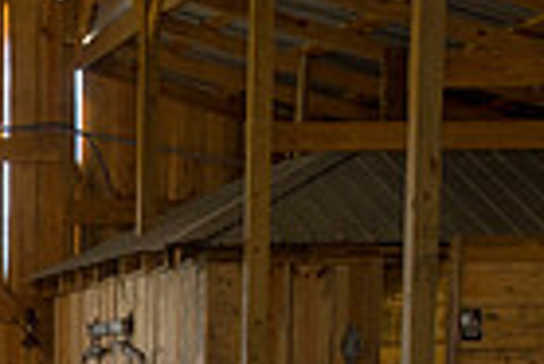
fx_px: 2208
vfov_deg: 9.1
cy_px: 626
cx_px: -262
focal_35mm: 146
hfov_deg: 13.3
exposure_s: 1/125
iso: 1600
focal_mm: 35
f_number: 6.3
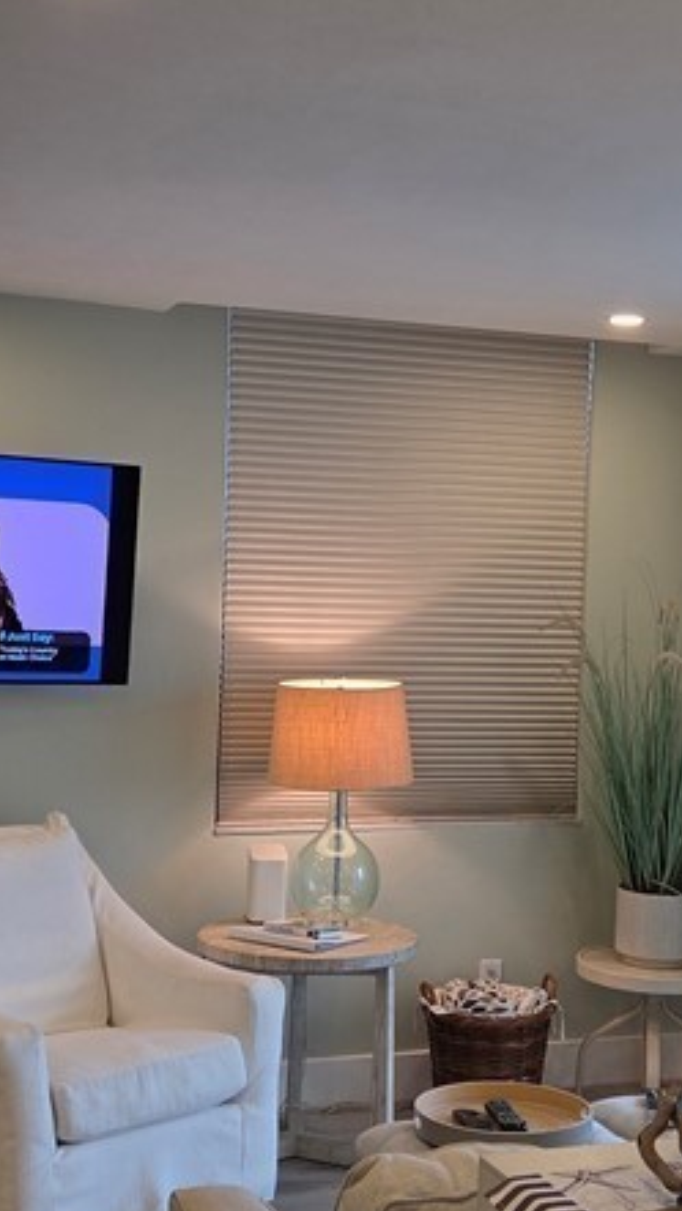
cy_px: 584
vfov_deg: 36.0
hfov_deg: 20.7
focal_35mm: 58
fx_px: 1863
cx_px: 460
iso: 40
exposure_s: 1/120
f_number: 1.8
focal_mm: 5.4
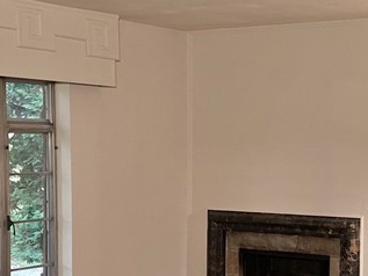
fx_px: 893
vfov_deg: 17.5
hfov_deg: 23.2
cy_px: 208
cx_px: 230
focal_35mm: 84
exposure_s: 1/60
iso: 320
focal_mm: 4.25
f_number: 1.8
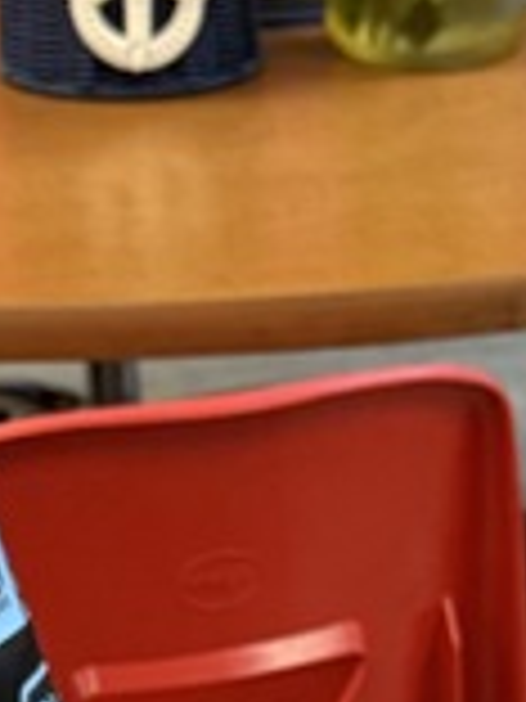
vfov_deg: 12.3
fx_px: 3201
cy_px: 814
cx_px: 414
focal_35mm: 158
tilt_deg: -27.7
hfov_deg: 9.4
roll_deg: +1.9
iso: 400
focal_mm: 6.76
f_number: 1.78
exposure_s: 1/60
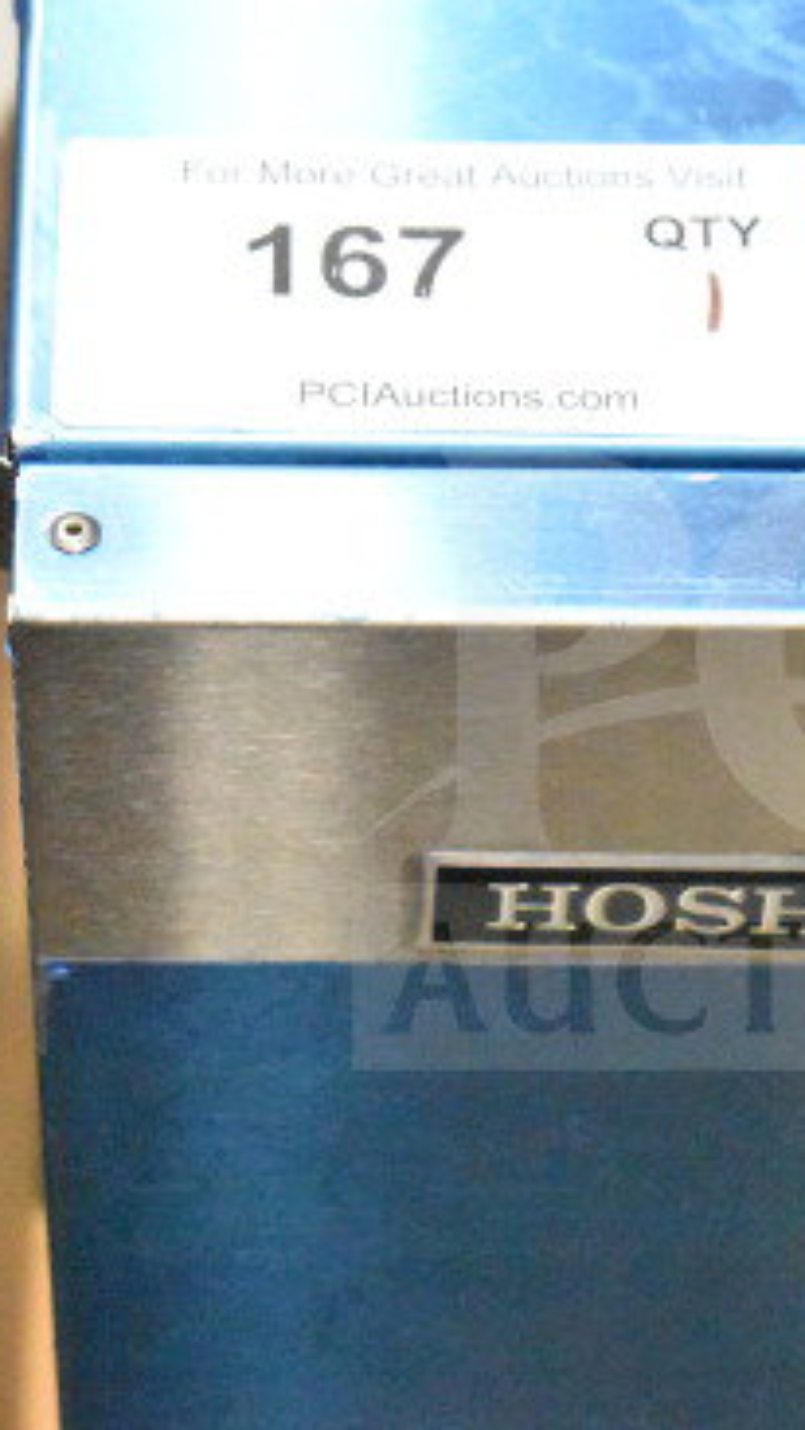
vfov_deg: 14.9
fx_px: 5457
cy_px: 760
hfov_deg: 8.4
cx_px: 789
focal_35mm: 144
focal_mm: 55
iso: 25600
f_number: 5.6
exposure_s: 1/100
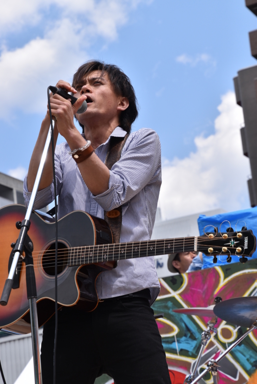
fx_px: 1250
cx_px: 128
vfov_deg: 17.5
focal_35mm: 117
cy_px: 192
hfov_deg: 11.7
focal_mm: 78
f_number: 10
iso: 200
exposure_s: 1/400
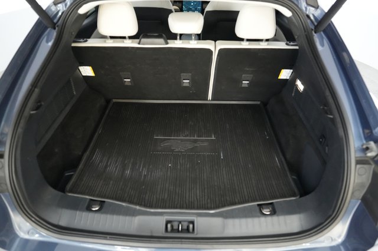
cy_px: 126
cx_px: 189
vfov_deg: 53.1
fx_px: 252
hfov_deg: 73.8
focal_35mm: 24
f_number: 2.8
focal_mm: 24
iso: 8000
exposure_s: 1/160
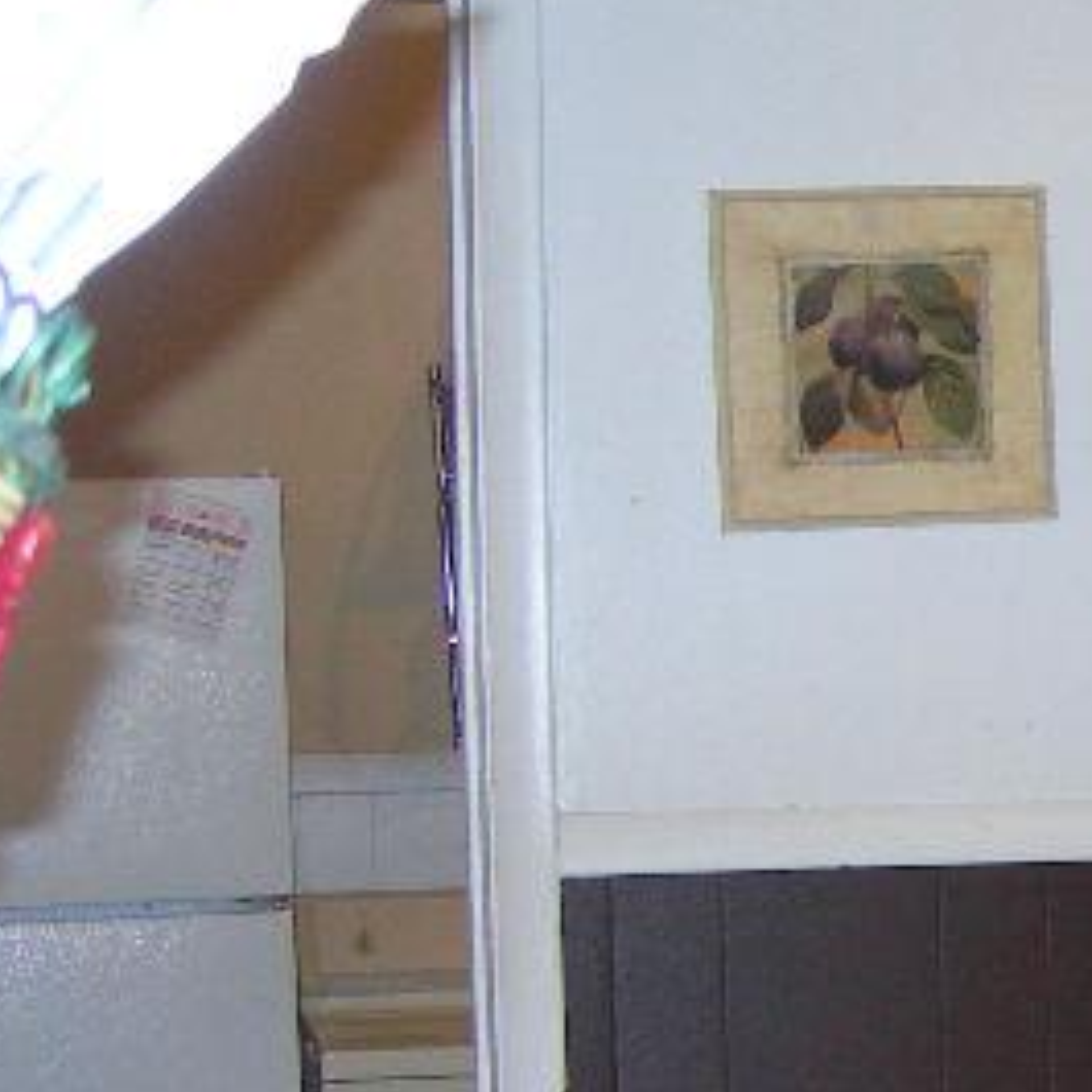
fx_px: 4640
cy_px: 1001
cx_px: 2081
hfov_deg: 12.1
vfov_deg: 13.3
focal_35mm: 130
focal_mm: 7.8
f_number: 2.8
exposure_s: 1/60.1
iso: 200
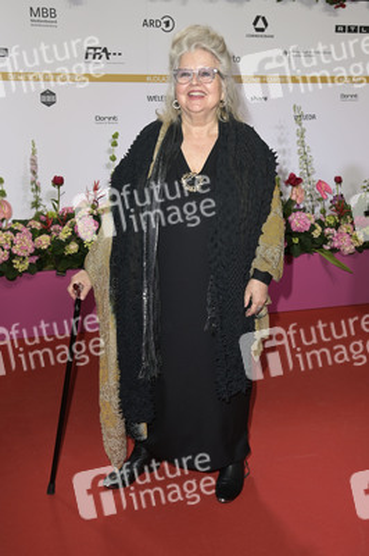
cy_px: 278
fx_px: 585
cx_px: 184
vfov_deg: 50.7
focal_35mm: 38
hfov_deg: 35.0
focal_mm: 38
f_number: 5.6
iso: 640
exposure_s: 1/250
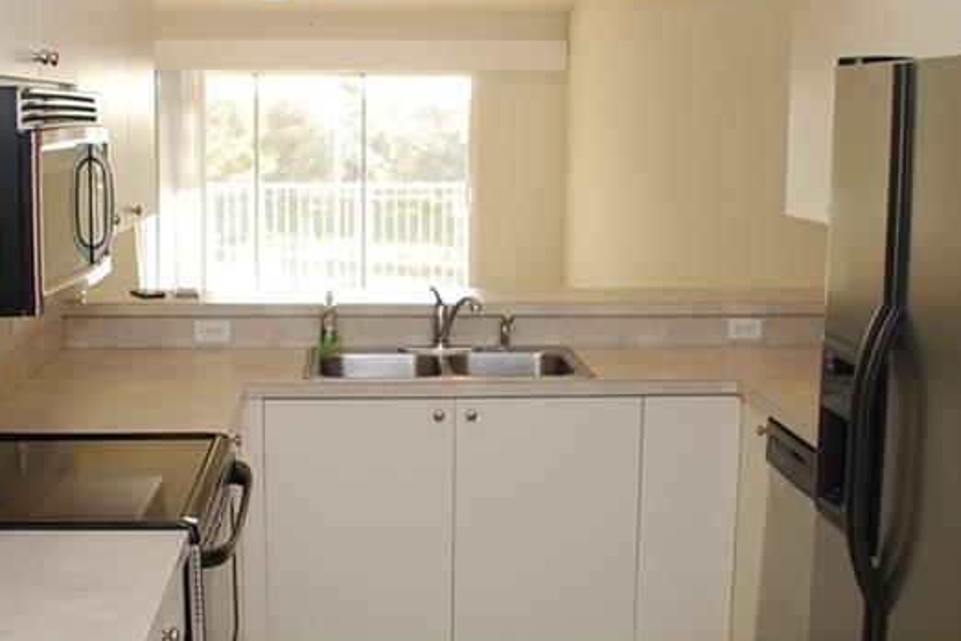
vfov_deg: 25.5
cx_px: 457
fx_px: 1415
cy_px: 317
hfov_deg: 37.5
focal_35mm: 53
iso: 200
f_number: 4
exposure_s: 1/60
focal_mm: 18
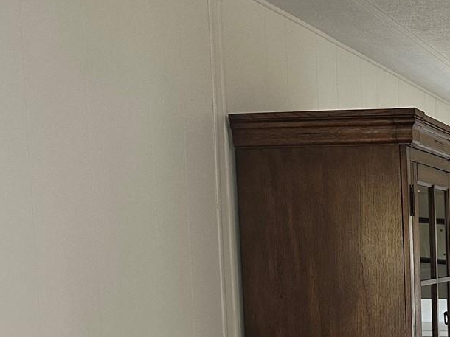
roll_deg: +0.2
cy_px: 305
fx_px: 819
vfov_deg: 22.7
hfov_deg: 26.9
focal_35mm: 63
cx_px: 553
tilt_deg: -5.0
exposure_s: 1/77
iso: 250
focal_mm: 6.86
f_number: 1.78
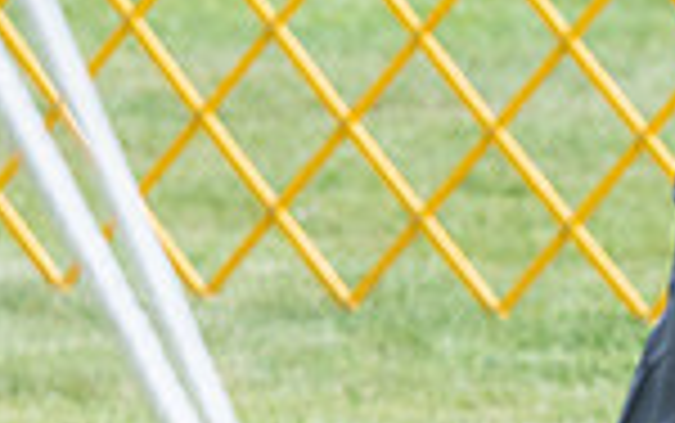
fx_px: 11543
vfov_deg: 2.1
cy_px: 78
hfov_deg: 3.3
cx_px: 602
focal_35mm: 627
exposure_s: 1/1250
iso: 500
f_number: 5.6
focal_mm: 123
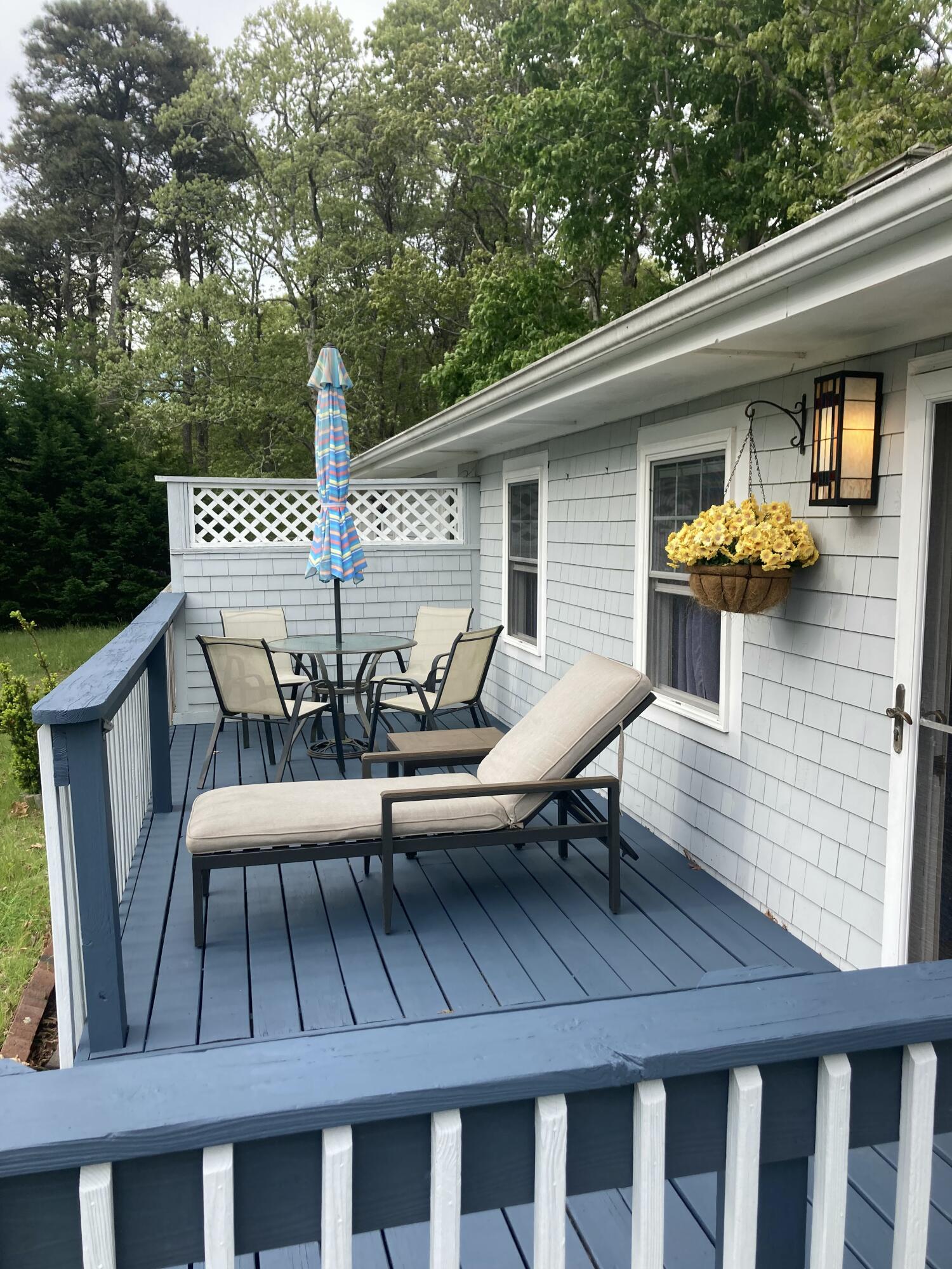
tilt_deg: -4.1
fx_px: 1027
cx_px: 476
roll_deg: -1.4
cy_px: 634
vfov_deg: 63.4
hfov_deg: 49.7
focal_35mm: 28
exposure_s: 1/480
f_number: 1.8
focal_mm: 3.99
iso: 20
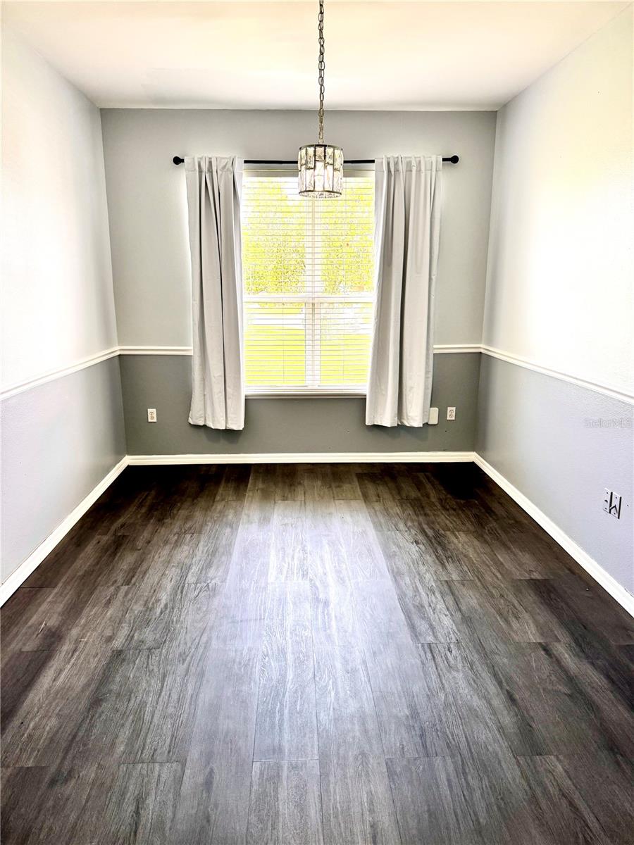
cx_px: 317
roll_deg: +0.1
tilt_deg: -12.2
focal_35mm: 24
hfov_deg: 56.8
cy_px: 422
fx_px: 586
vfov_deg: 71.6
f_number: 1.78
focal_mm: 6.76
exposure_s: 1/125
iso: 100
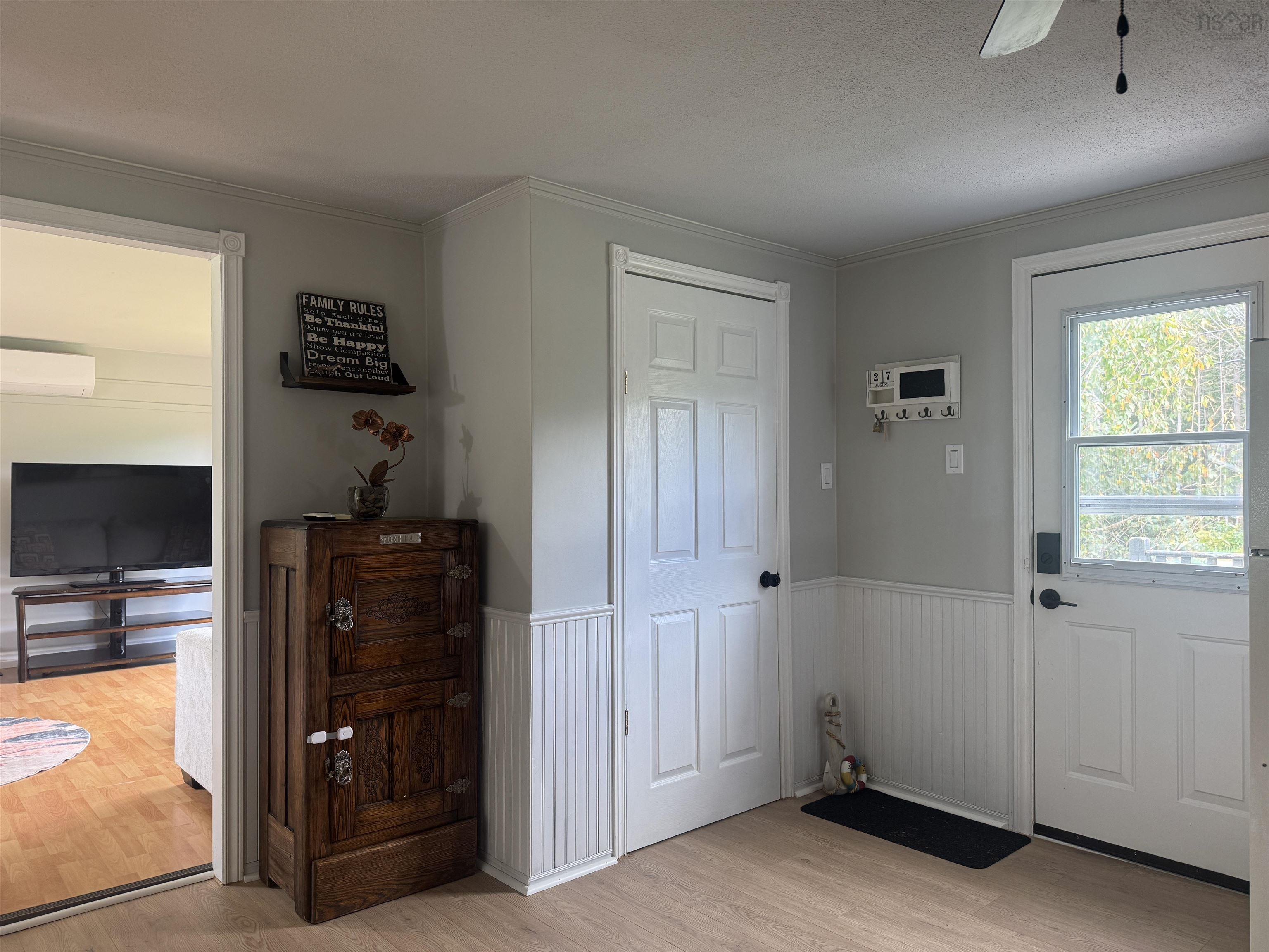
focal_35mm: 24
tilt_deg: +0.9
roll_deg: -0.4
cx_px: 634
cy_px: 476
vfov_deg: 56.8
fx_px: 880
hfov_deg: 71.6
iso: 125
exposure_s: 1/60
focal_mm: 6.76
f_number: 1.78
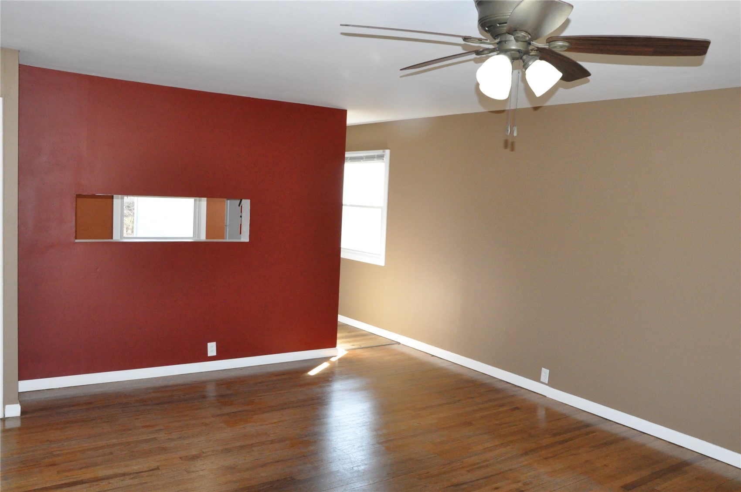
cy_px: 246
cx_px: 370
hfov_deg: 59.6
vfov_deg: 41.6
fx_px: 648
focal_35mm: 32
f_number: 10
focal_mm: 21
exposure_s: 1/200
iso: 3200
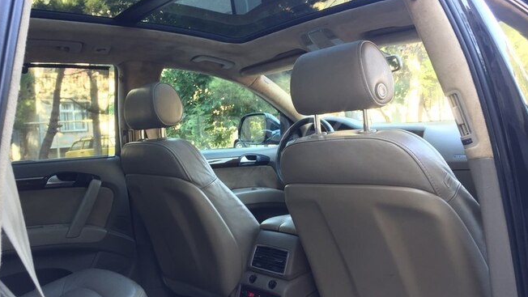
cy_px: 128
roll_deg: +2.1
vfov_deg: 36.6
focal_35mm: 32
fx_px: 448
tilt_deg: +0.7
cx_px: 262
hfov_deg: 61.0
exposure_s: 1/33
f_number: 2.2
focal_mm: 4.15
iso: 40
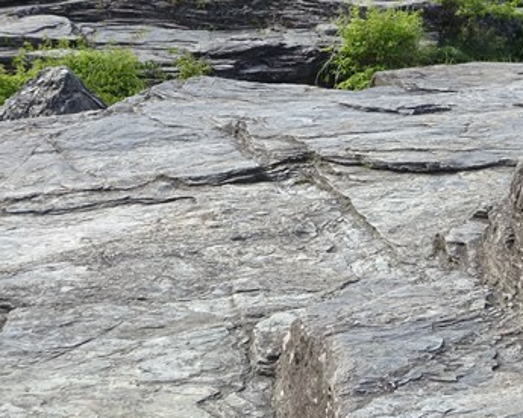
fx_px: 1470
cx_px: 335
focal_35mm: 95
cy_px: 175
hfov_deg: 20.1
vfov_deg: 16.2
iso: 80
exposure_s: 1/250
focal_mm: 8.18
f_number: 4.5
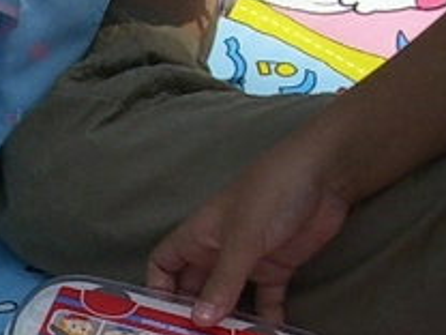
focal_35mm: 293
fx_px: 3775
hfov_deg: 6.7
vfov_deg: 5.1
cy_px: 354
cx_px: 0
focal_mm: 6.2
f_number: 4.3
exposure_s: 1/800
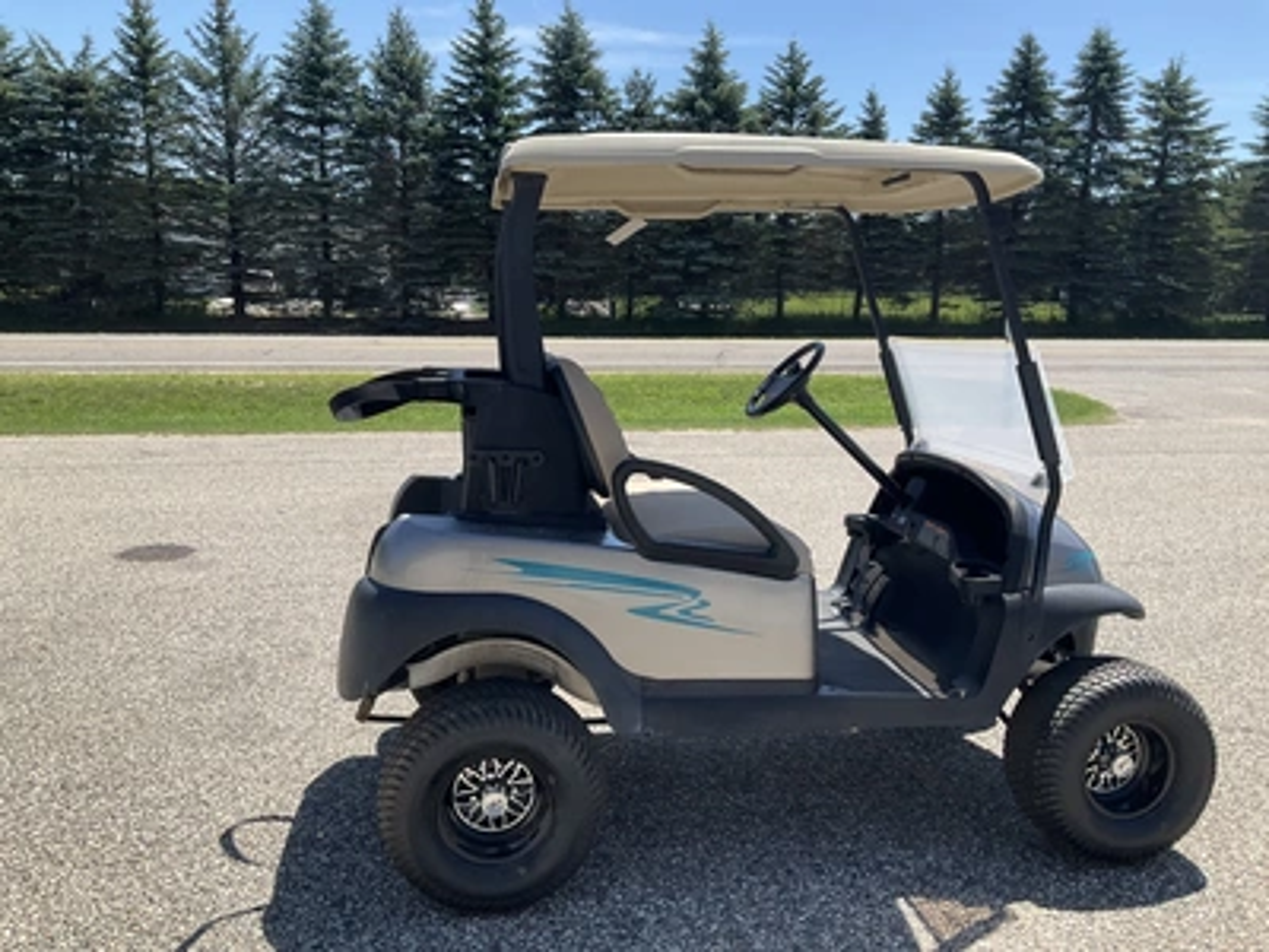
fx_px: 1063
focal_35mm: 29
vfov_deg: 48.2
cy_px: 476
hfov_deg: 61.7
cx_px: 634
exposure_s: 1/1250
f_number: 1.8
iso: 25
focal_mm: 3
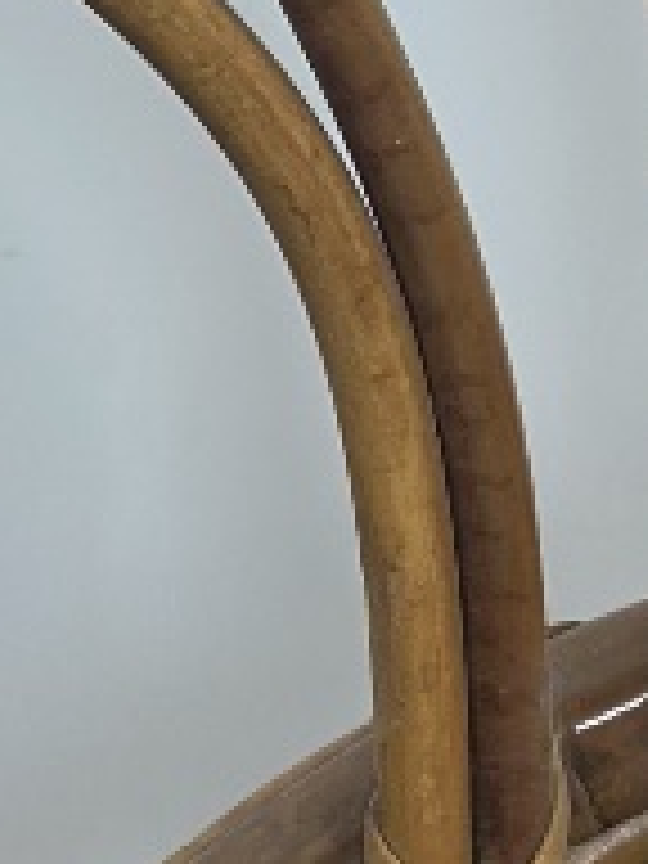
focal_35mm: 300
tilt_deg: -25.7
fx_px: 7488
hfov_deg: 5.0
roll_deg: -2.5
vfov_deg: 6.6
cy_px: -63
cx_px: 364
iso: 80
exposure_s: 1/129
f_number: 1.78
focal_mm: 6.86
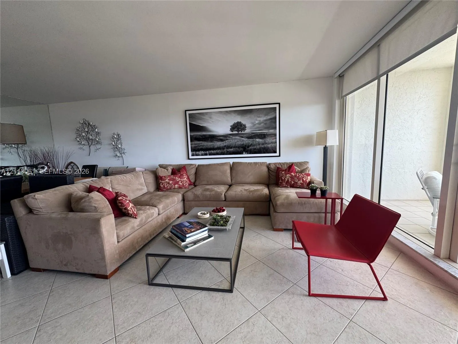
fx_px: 185
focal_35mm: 14
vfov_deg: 85.7
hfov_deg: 102.1
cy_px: 172
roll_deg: +2.4
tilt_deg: -7.1
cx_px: 229
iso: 64
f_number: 2.2
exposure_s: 1/99
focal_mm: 2.22
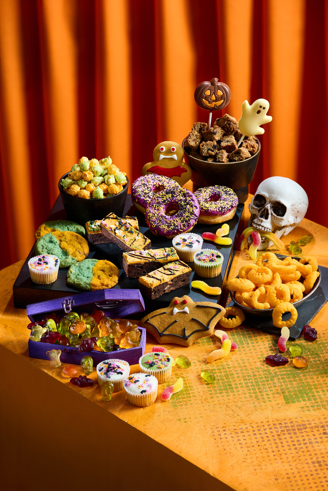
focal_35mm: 106
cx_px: 165
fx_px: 1449
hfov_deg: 12.9
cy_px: 246
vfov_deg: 19.3
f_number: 4.8
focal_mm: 105
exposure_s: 1/125
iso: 64
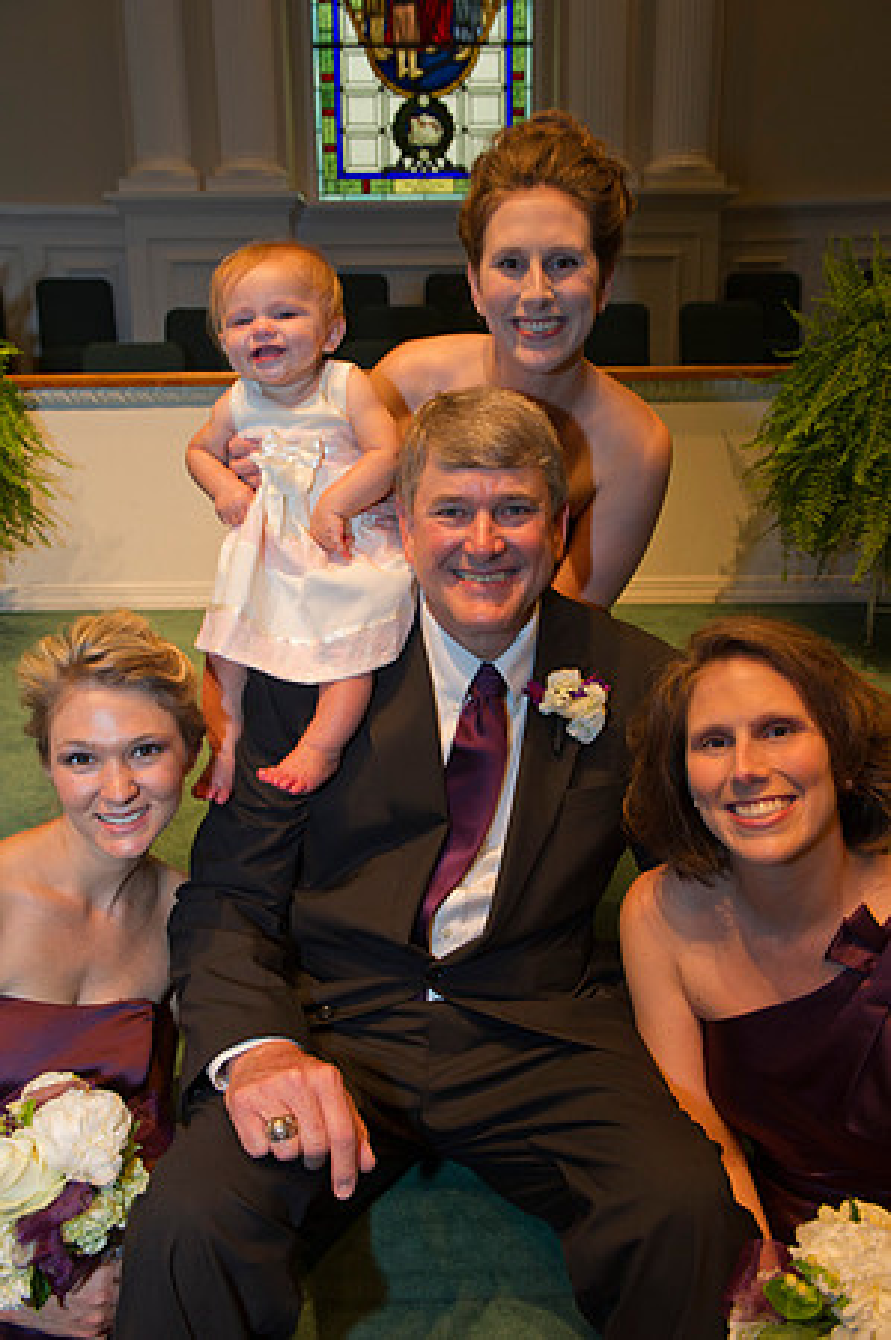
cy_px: 670
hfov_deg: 44.9
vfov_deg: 63.7
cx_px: 446
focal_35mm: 29
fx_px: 1079
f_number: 5
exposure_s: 1/50
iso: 1600
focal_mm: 29
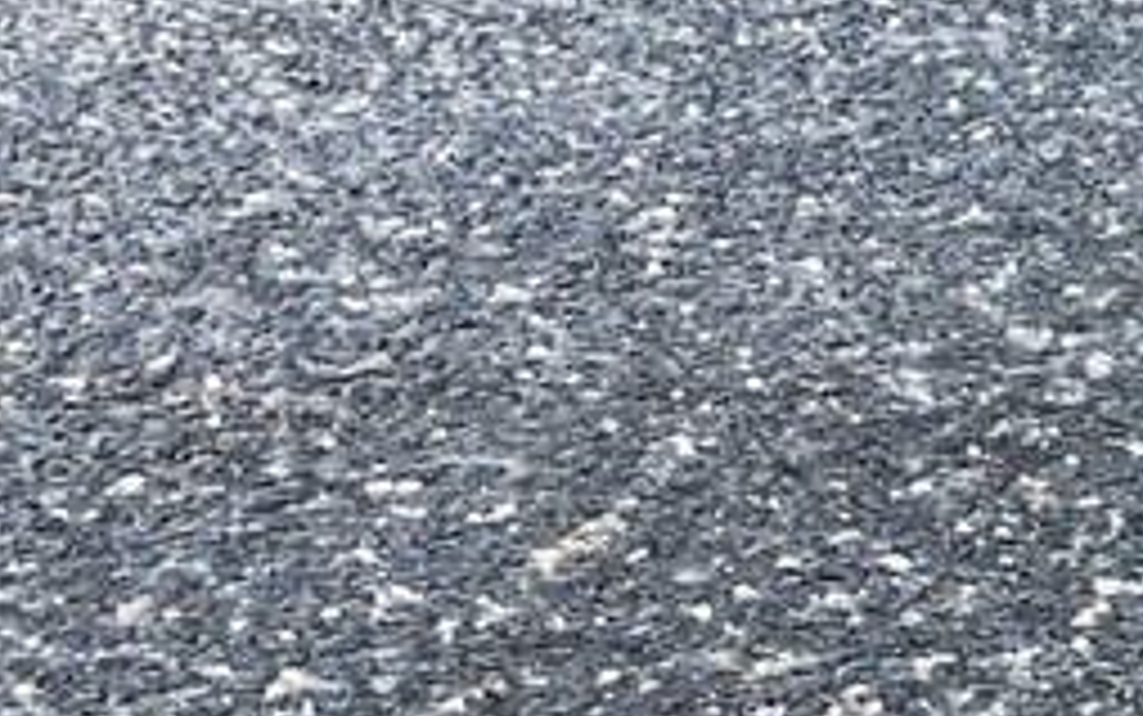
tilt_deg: -23.9
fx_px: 3771
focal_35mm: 121
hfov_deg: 15.2
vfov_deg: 10.8
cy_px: 558
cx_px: 1958
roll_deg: -0.4
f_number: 1.8
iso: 20
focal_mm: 3
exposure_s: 1/120
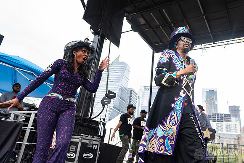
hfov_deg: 64.7
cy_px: 69
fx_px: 191
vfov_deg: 46.0
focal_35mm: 28
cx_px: 142
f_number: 4
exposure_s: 1/200
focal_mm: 24
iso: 400
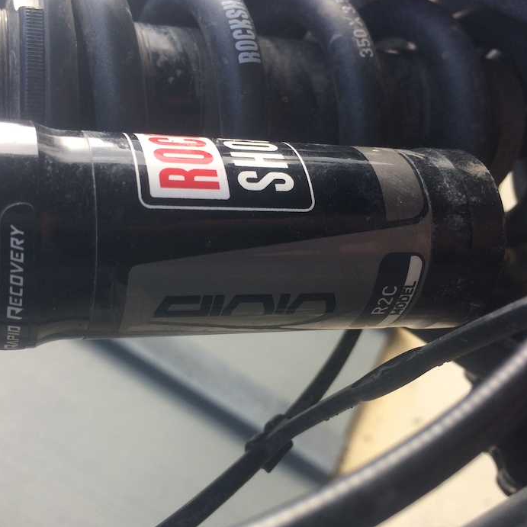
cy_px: 285
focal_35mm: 38
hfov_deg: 43.8
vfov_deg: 43.8
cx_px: 230
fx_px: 655
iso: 32
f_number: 2.2
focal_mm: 4.15
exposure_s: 1/265
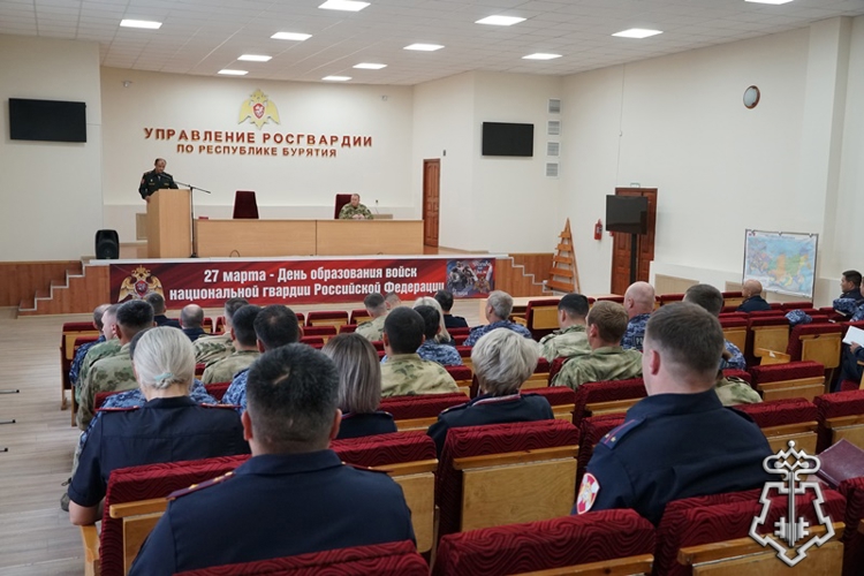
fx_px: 900
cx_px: 432
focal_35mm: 38
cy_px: 288
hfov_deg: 51.3
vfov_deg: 35.5
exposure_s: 1/160
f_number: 4
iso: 1600
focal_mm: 25
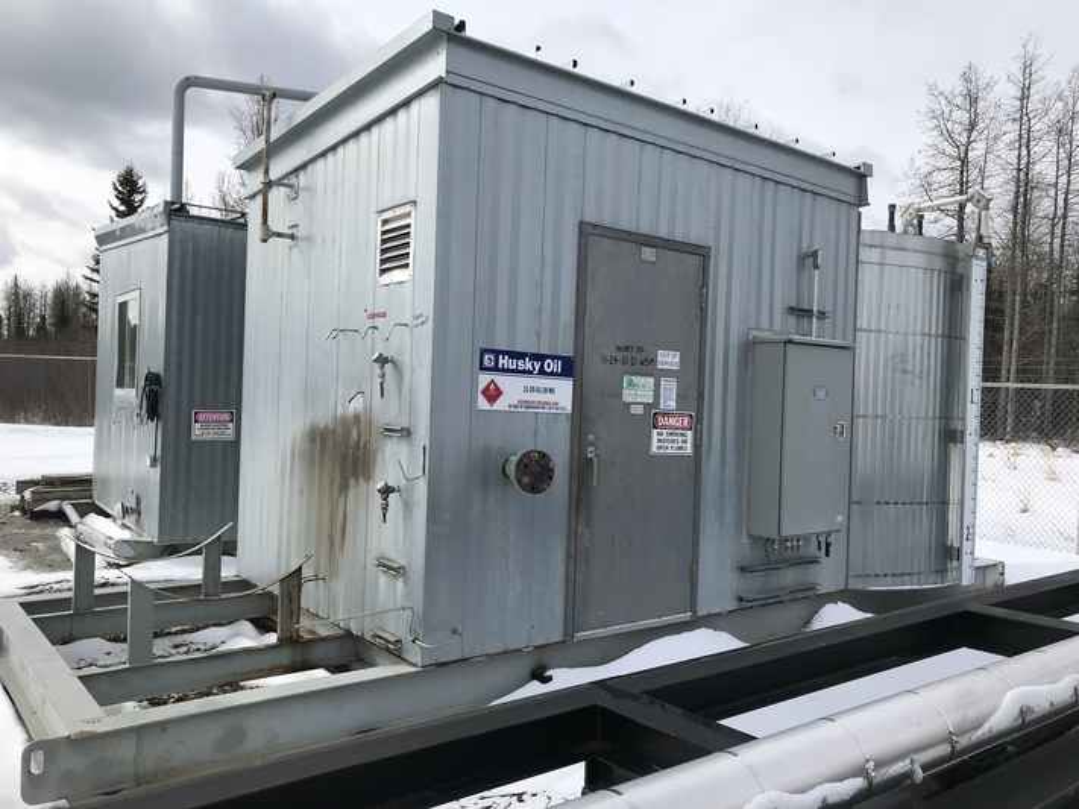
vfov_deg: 49.7
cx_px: 540
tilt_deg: -1.0
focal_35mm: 28
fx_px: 873
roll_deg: -2.1
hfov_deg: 63.5
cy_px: 404
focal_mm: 3.99
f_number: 1.8
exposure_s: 1/2740
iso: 20
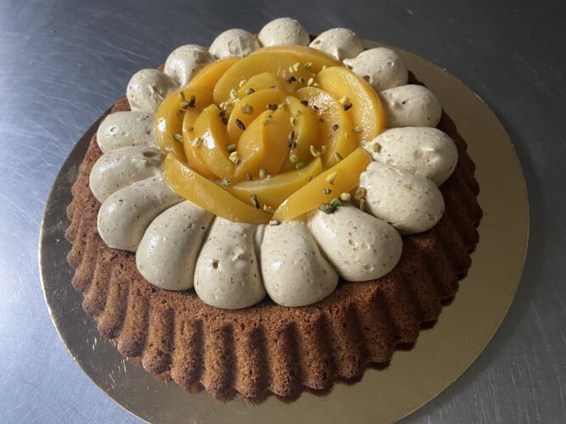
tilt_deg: -58.9
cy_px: 212
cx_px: 283
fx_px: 425
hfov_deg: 67.3
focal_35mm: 26
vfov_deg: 53.0
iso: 320
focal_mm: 4.25
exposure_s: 1/60
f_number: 1.8
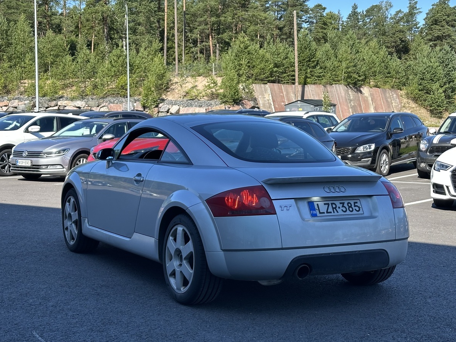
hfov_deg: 33.2
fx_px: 764
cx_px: 235
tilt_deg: -3.0
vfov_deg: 25.2
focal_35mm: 58
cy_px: 157
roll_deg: +0.7
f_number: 1.78
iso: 64
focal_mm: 6.86
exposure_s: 1/623
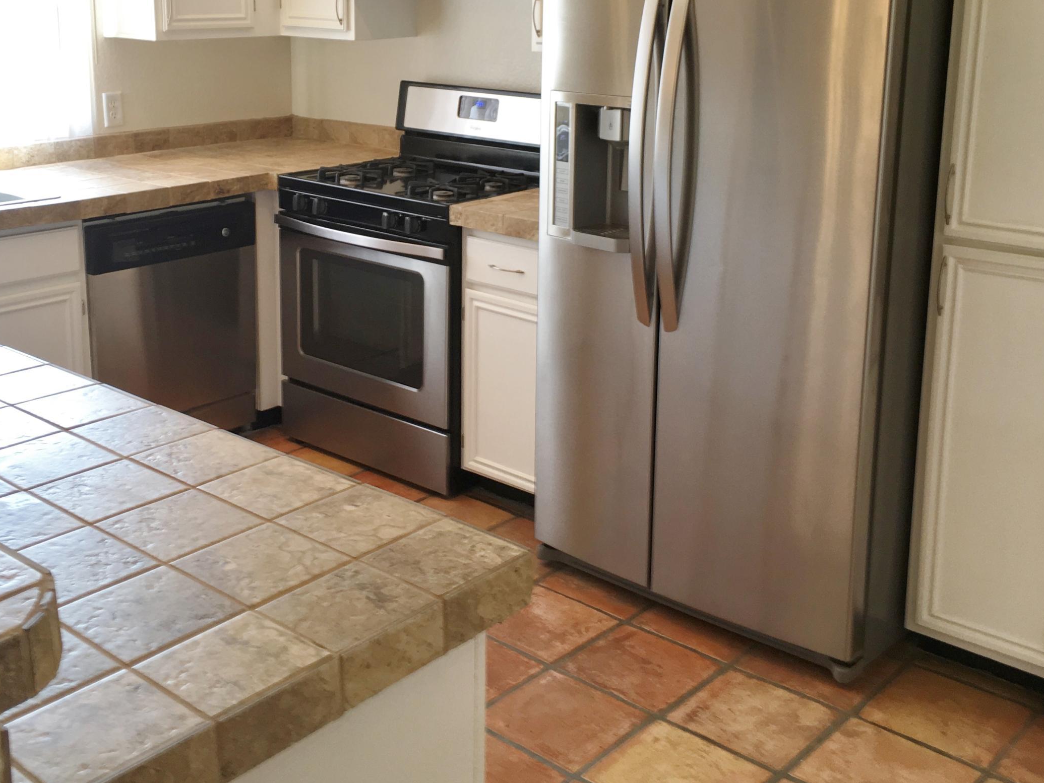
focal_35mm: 42
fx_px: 1267
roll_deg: -1.6
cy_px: 242
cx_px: 443
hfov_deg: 44.7
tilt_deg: -11.7
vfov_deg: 34.0
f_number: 2.2
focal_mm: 4.15
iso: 32
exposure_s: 1/30
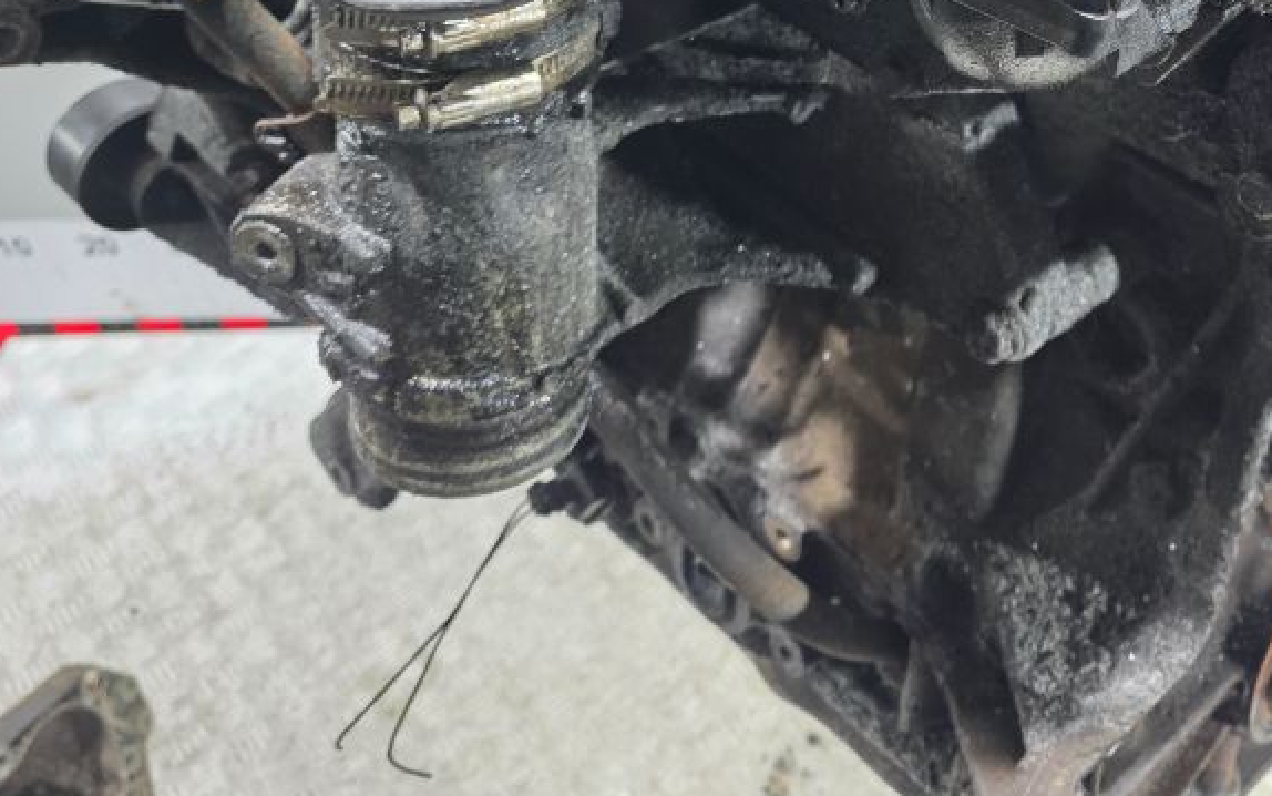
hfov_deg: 37.7
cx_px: 1066
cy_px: -186
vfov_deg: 23.0
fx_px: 1768
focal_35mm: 51
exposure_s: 1/100
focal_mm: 6.3
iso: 640
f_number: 1.7
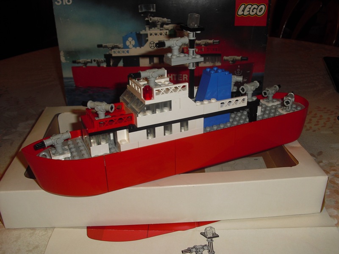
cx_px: 170
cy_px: 127
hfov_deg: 51.4
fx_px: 353
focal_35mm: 36
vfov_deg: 39.7
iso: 100
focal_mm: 6.3
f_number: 3.1
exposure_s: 1/60
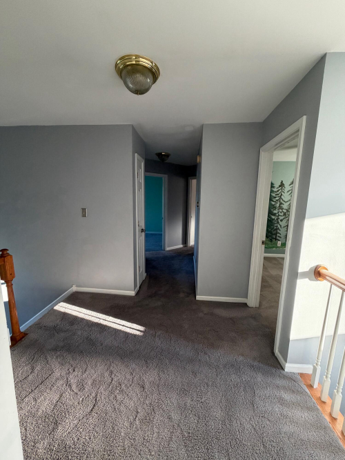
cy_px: 230
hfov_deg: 85.7
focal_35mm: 14
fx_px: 186
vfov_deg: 102.1
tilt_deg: -9.3
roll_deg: -1.3
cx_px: 172
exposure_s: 1/60
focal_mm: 2.22
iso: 160
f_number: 2.2
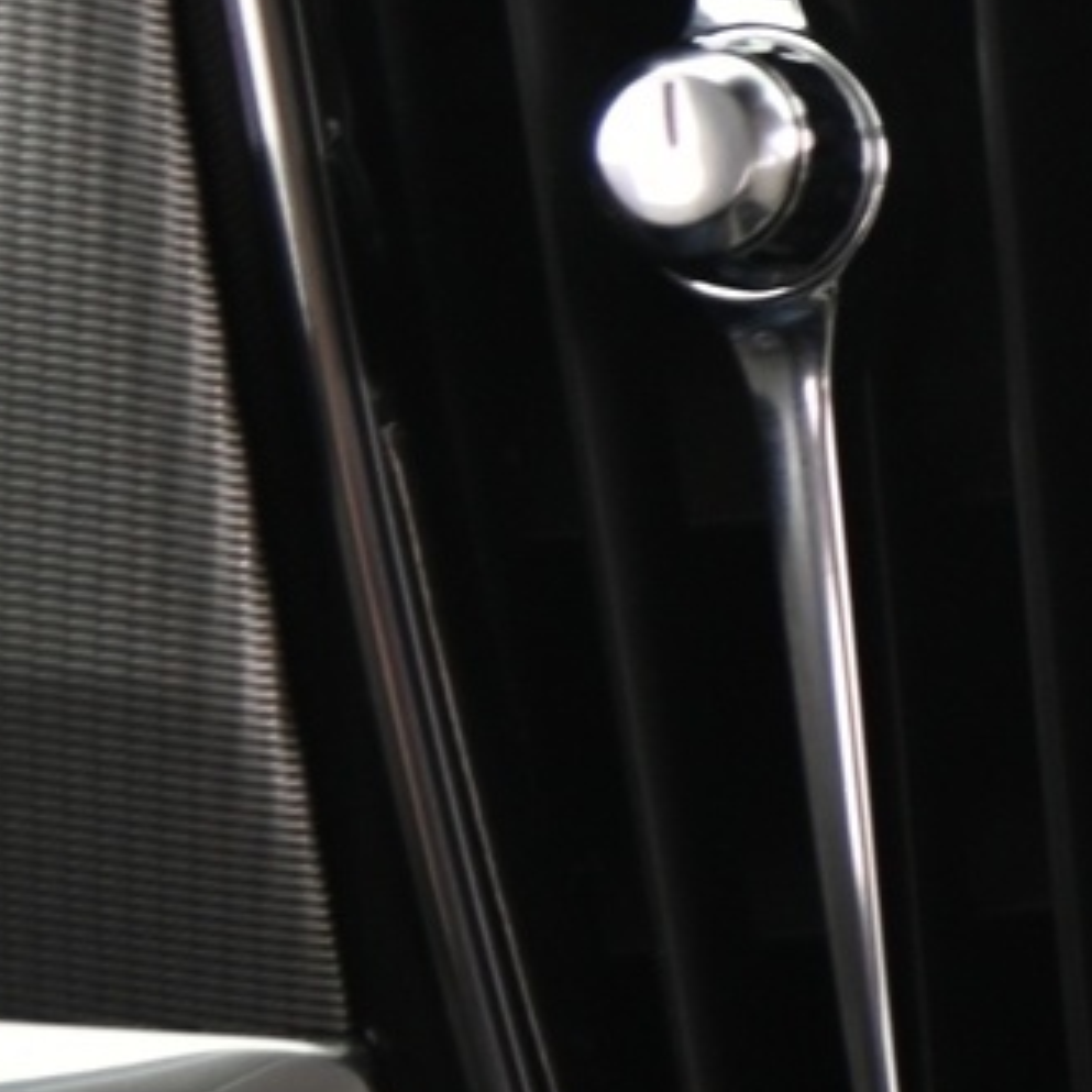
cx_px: 2577
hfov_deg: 8.1
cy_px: 277
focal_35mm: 200
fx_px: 7138
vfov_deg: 8.7
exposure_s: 1/15
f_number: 4
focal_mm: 48
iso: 2000
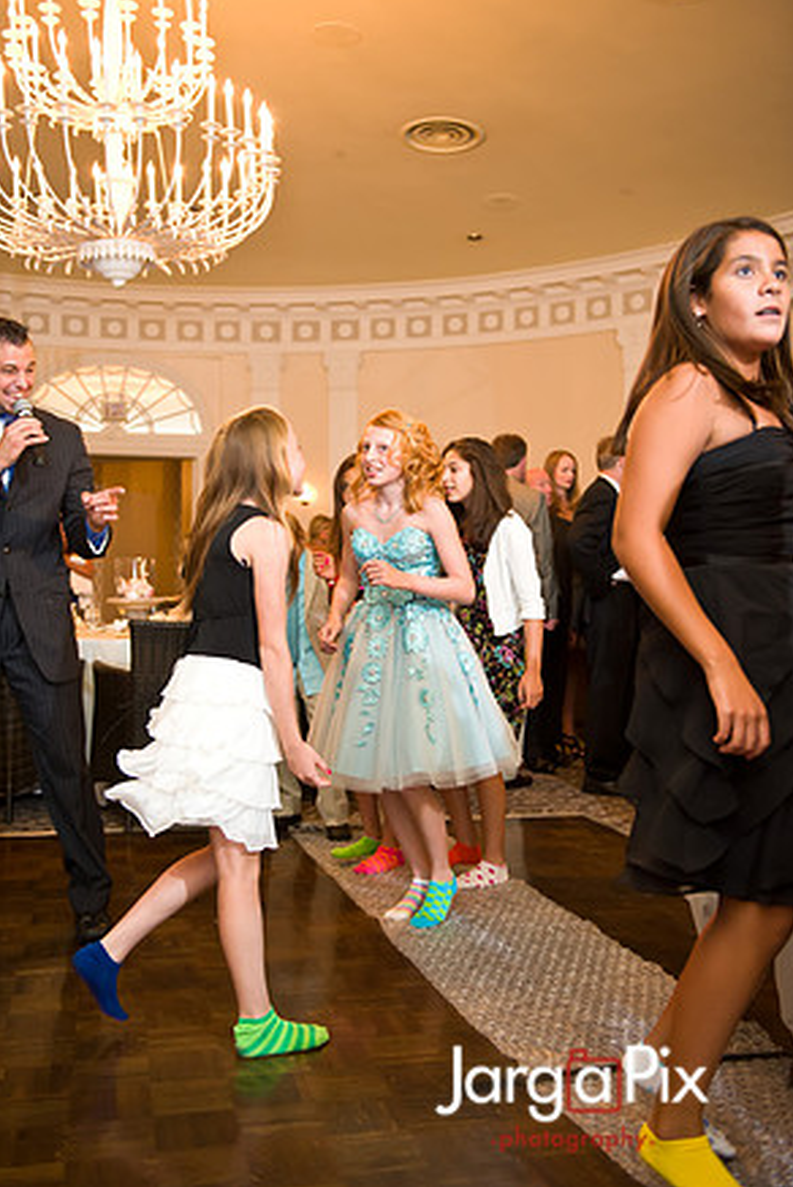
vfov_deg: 51.9
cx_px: 395
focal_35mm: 37
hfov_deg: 36.0
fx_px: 1221
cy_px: 579
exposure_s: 1/125
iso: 1600
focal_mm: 36
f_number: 3.2
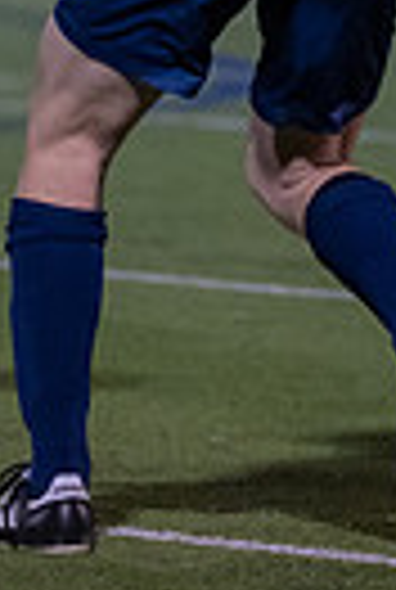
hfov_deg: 1.4
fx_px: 16051
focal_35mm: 978
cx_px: 408
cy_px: -560
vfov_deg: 2.1
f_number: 2.8
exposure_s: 1/1000
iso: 3200
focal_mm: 154
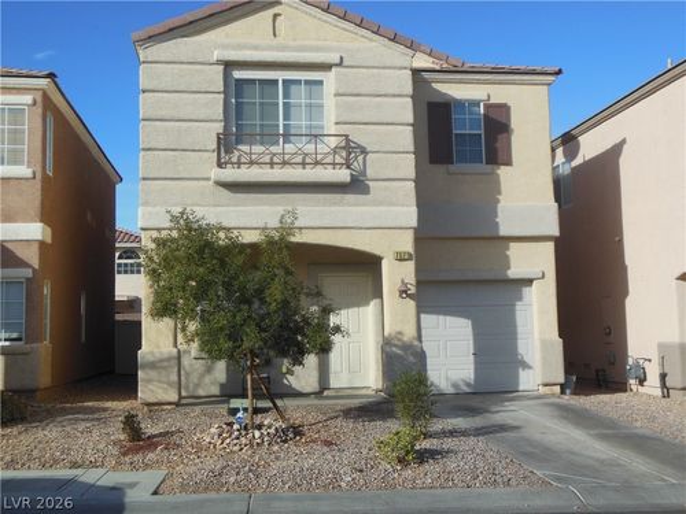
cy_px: 257
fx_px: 753
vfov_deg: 37.7
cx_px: 343
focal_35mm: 38
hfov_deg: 49.0
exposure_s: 1/1250
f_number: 3.6
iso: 125
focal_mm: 6.8
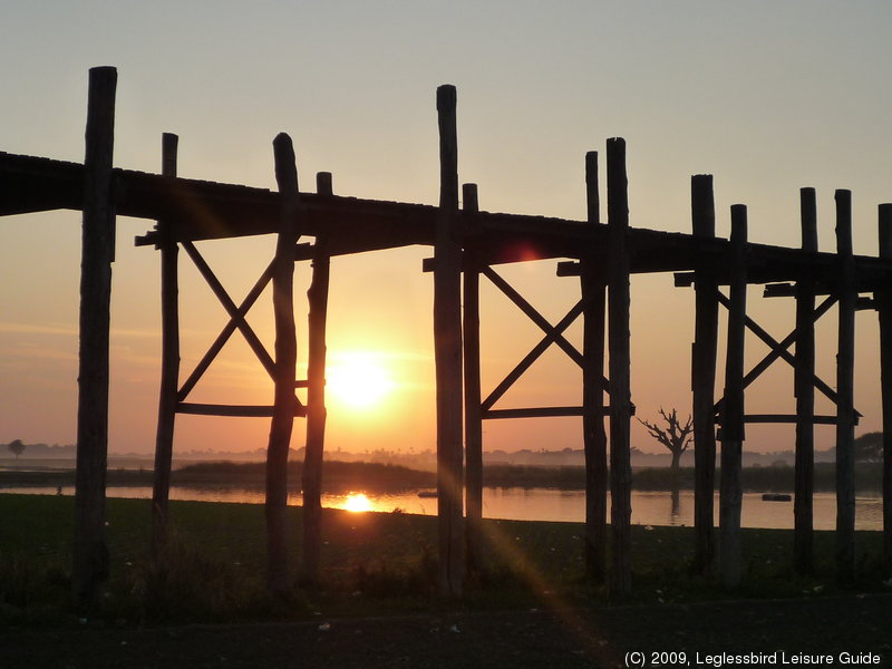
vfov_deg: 19.4
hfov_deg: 25.7
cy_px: 334
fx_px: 1958
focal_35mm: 76
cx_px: 446
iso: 160
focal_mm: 9.3
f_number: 4.3
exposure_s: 1/640
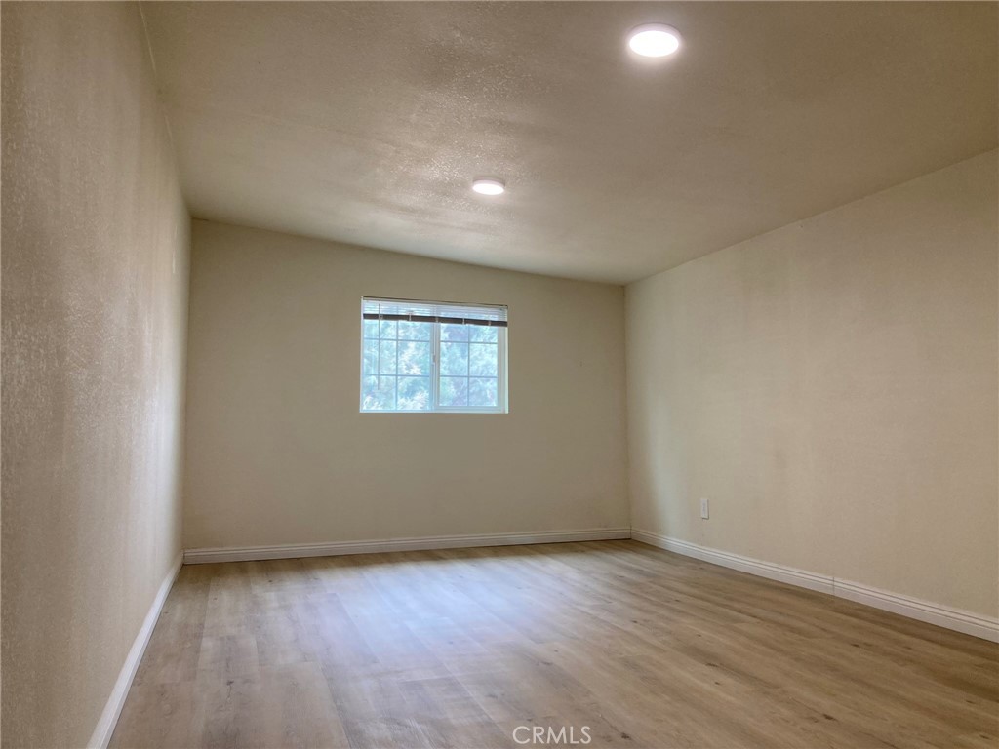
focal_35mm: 28
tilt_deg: +4.0
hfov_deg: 63.4
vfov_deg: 49.7
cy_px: 374
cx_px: 500
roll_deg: +0.6
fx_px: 808
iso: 50
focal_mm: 3.99
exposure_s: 1/60
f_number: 1.8
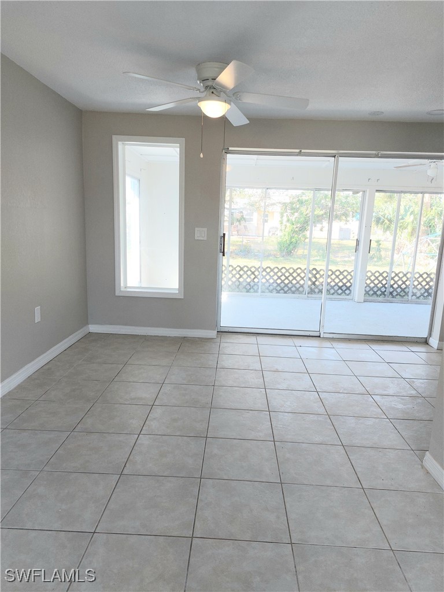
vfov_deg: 71.6
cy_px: 296
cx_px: 222
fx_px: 410
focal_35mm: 24
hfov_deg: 56.8
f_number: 1.8
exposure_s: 1/120
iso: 40
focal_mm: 5.23
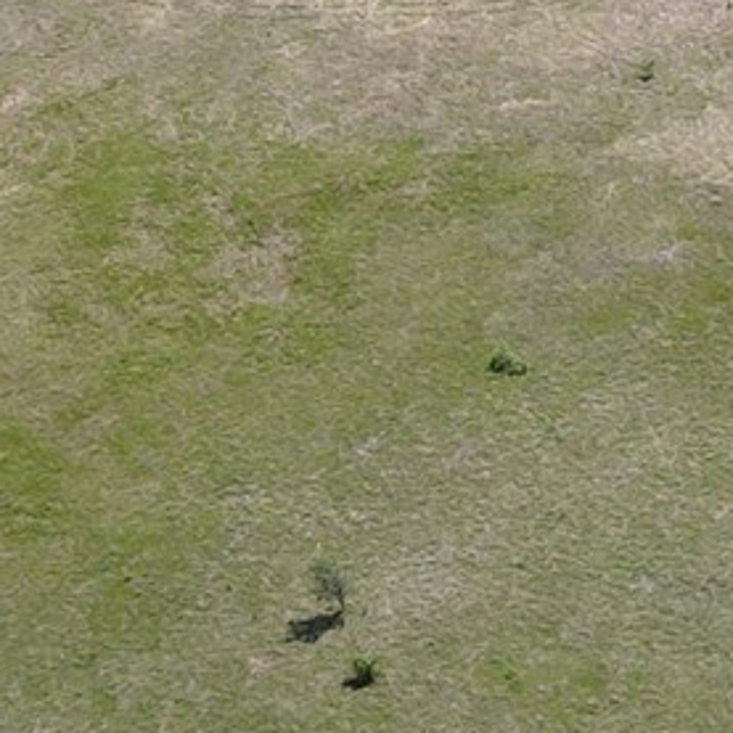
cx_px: 1289
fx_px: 3761
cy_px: -206
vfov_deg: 10.9
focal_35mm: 157
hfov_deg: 10.5
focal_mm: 4.5
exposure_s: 1/500
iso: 100
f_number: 2.8
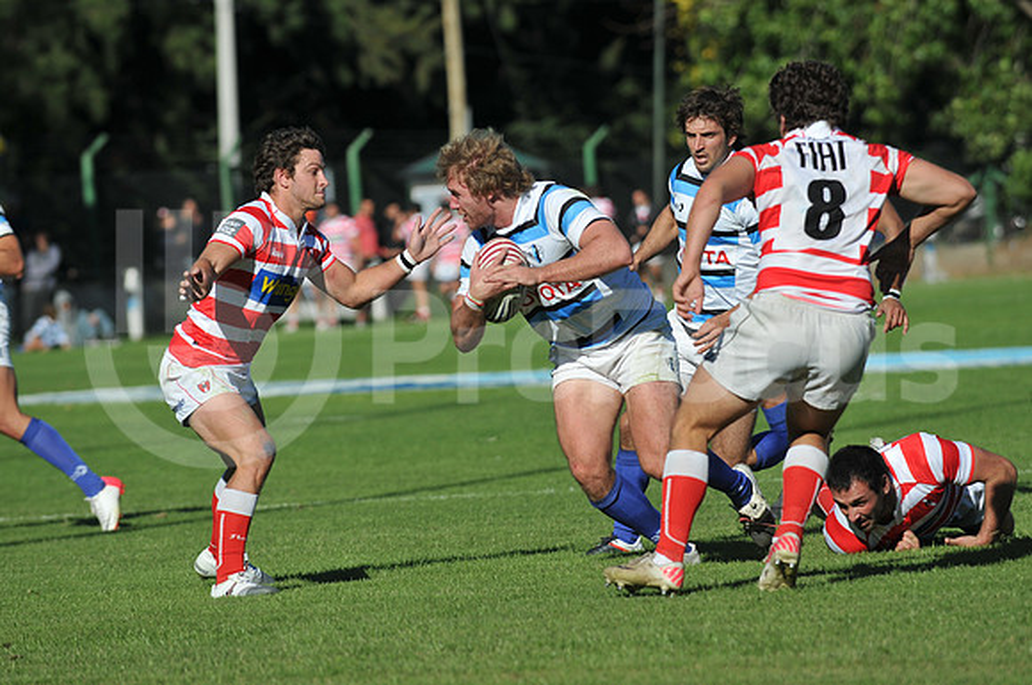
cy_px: 342
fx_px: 8159
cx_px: 516
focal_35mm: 285
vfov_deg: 4.8
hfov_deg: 7.2
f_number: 3.5
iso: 200
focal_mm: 190
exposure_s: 1/3200
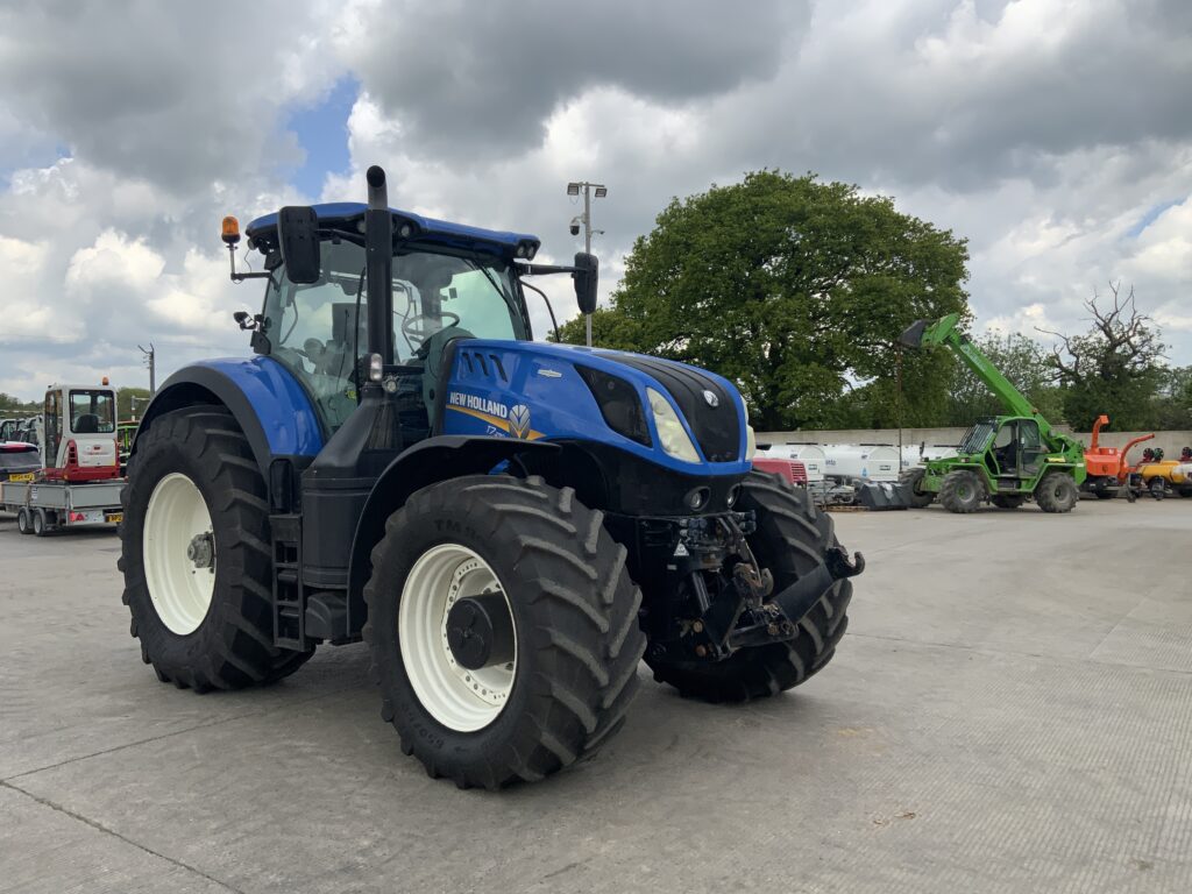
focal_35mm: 29
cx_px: 596
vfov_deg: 48.2
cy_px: 447
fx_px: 999
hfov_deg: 61.7
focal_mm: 3
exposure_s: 1/1168
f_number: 1.8
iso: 16
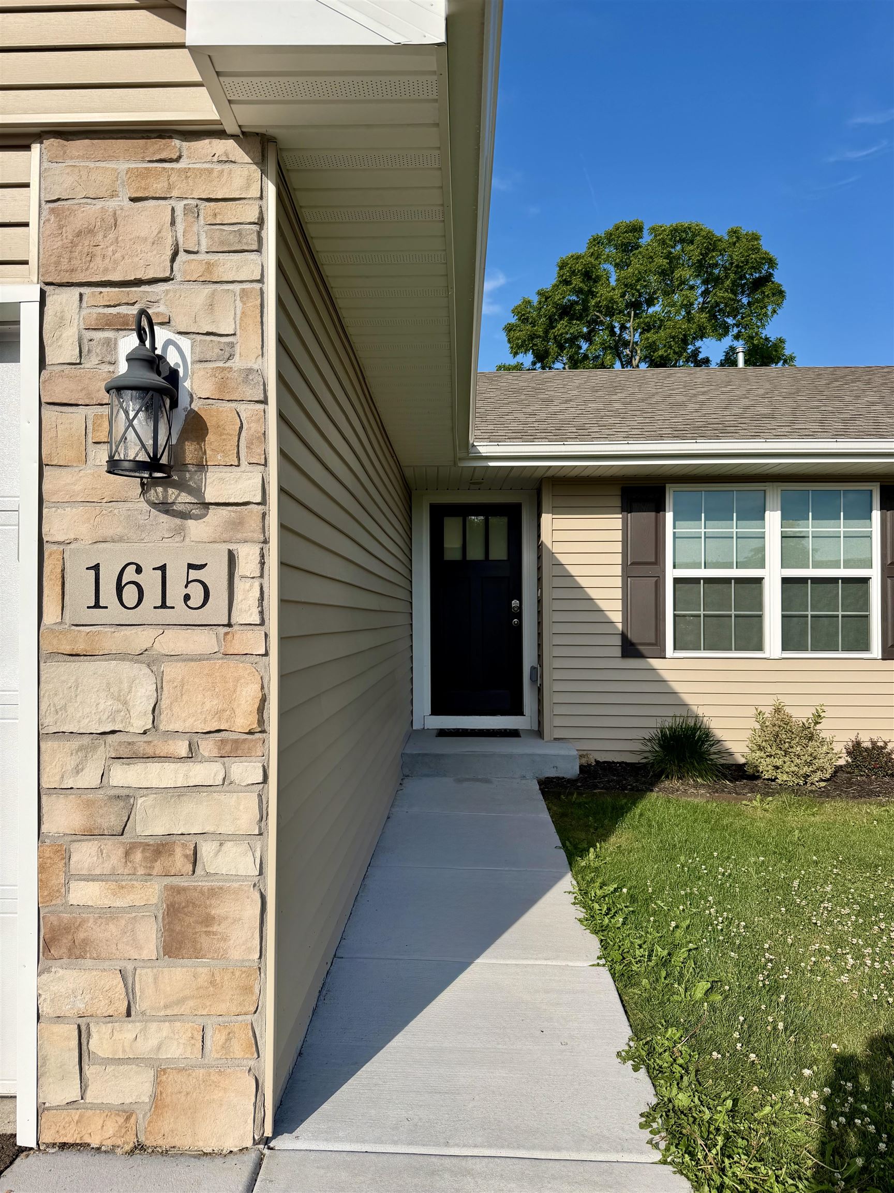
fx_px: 826
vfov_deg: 71.6
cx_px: 447
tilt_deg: +0.0
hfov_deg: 56.8
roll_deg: -0.5
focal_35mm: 24
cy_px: 596
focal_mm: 6.76
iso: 80
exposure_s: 1/5319
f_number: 1.78
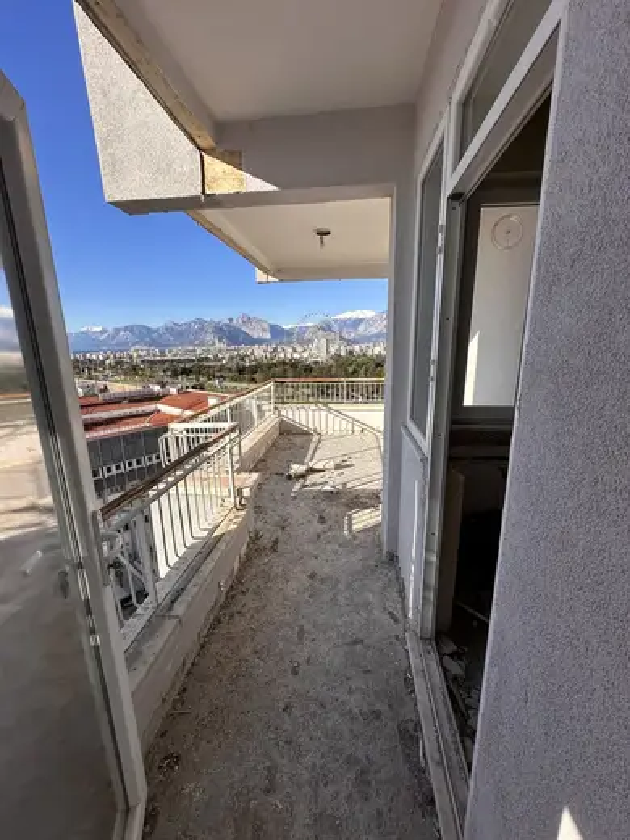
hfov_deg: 85.7
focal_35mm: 14
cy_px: 420
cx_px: 315
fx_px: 340
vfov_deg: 102.1
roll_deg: +0.5
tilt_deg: -11.6
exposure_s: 1/1949
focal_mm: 2.22
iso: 50
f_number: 2.2
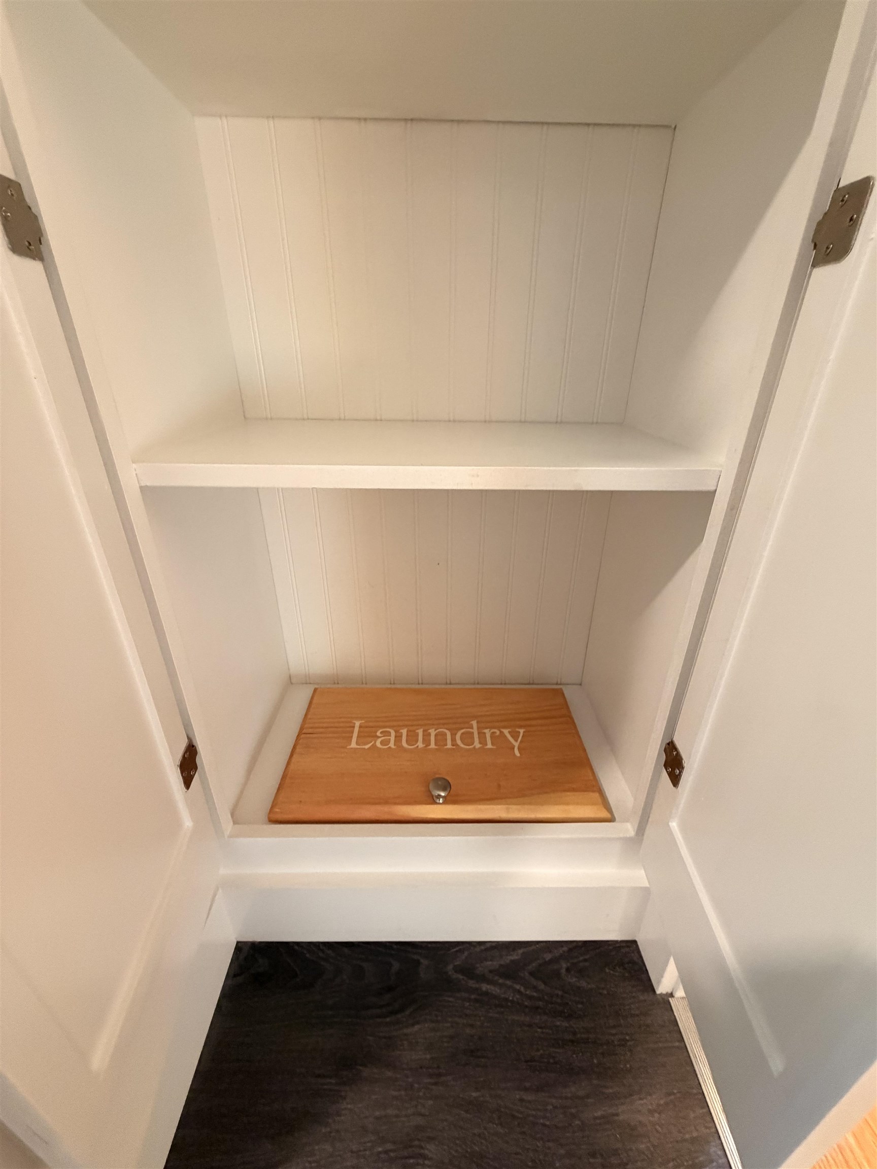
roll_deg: -0.3
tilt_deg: -26.2
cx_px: 438
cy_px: 584
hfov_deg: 85.7
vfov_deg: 102.1
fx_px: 473
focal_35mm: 14
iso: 500
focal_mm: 2.22
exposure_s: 1/60
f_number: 2.2
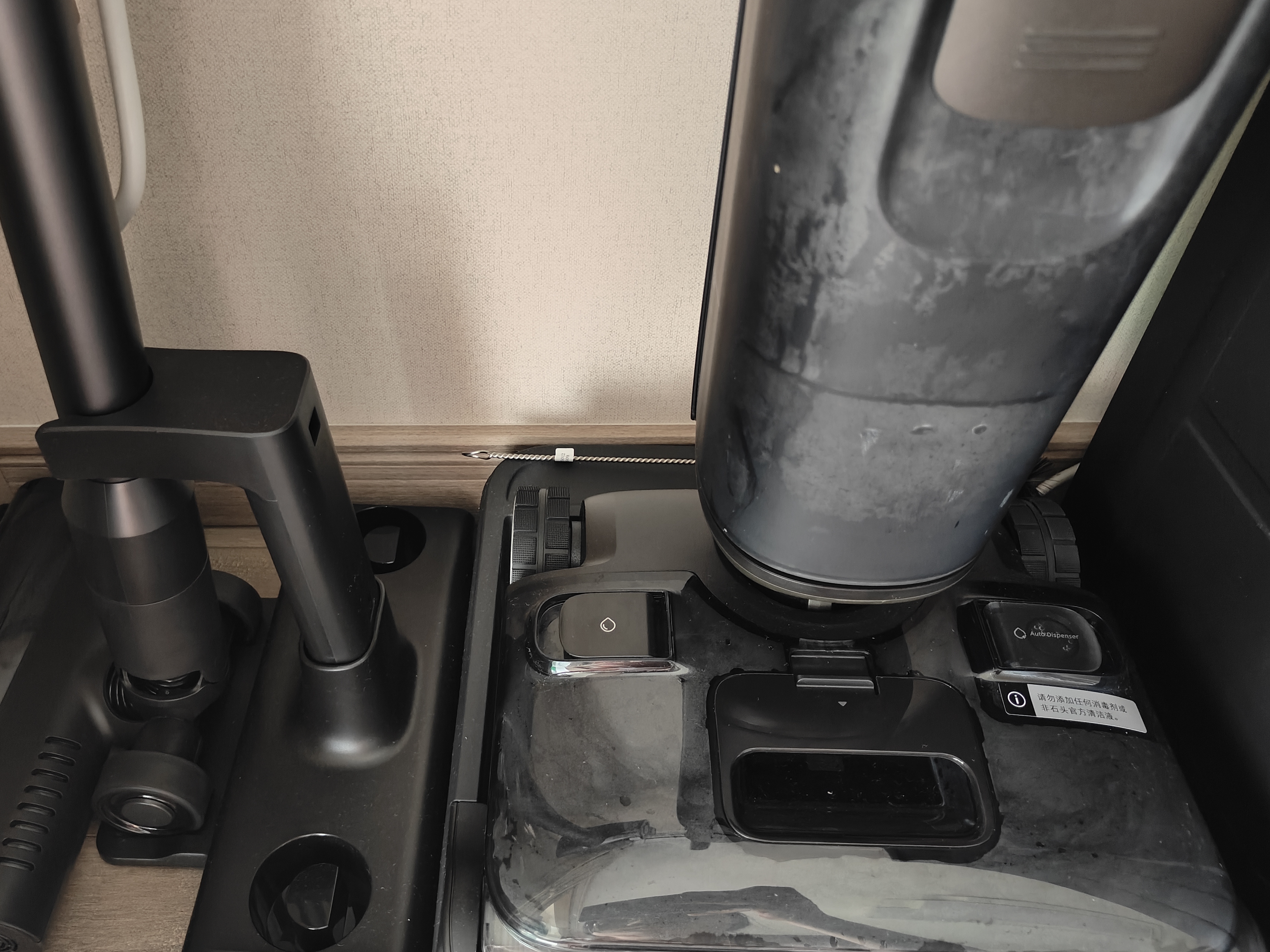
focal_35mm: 28
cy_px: 477
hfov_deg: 63.1
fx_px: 1027
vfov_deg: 49.7
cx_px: 542
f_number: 1.8
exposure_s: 1/33
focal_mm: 5.59
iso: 1250
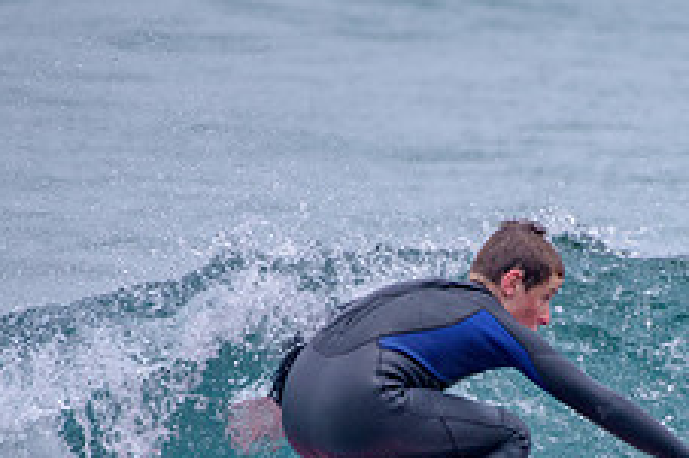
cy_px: 421
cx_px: 545
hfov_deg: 1.3
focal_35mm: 1568
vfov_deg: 0.9
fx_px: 29987
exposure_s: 1/2000
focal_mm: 500
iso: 220
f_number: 5.6
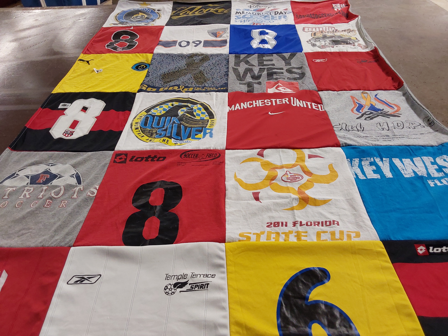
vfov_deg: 49.7
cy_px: 168
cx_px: 224
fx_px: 362
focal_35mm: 28
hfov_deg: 63.4
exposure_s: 1/60
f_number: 1.9
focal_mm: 2.91
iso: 100
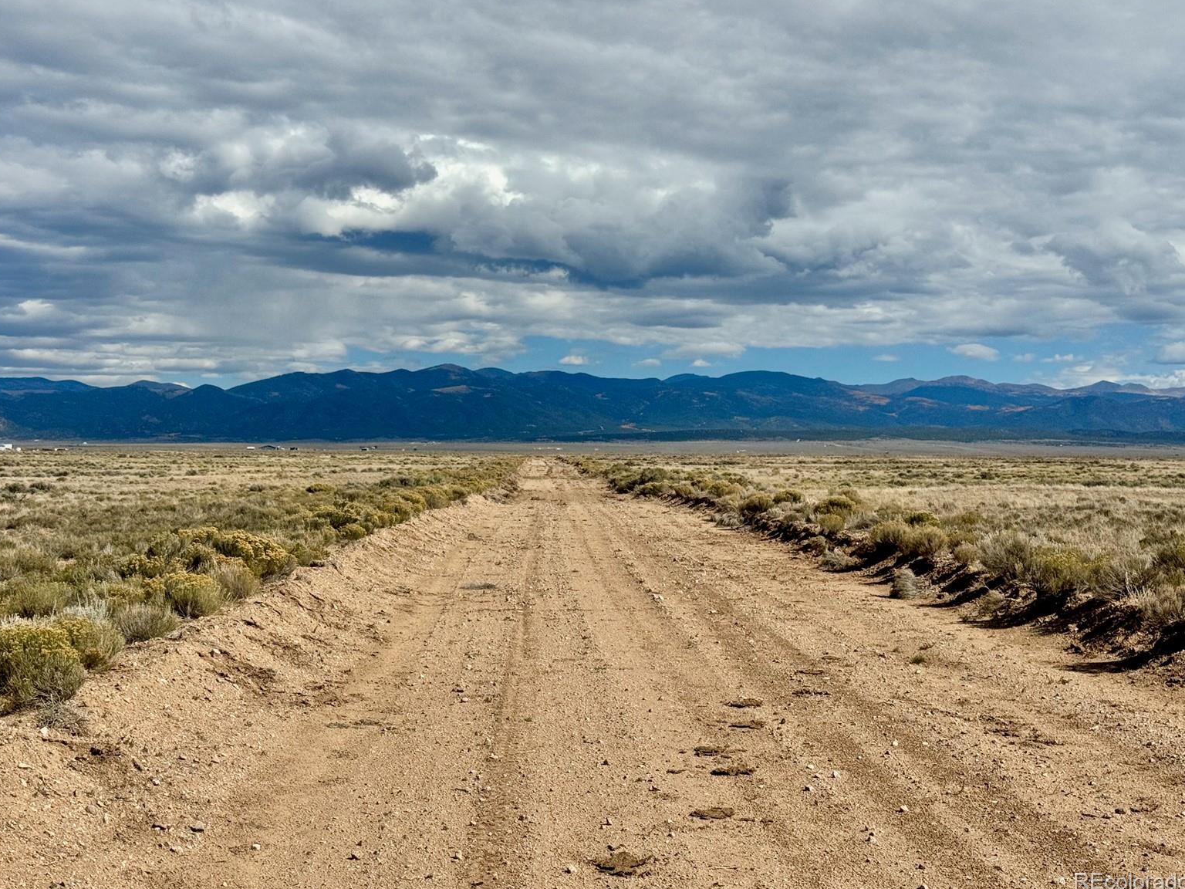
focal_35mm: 50
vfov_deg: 29.1
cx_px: 582
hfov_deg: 38.2
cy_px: 434
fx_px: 1712
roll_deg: -0.8
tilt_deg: +0.2
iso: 80
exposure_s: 1/10526
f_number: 1.78
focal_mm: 6.76
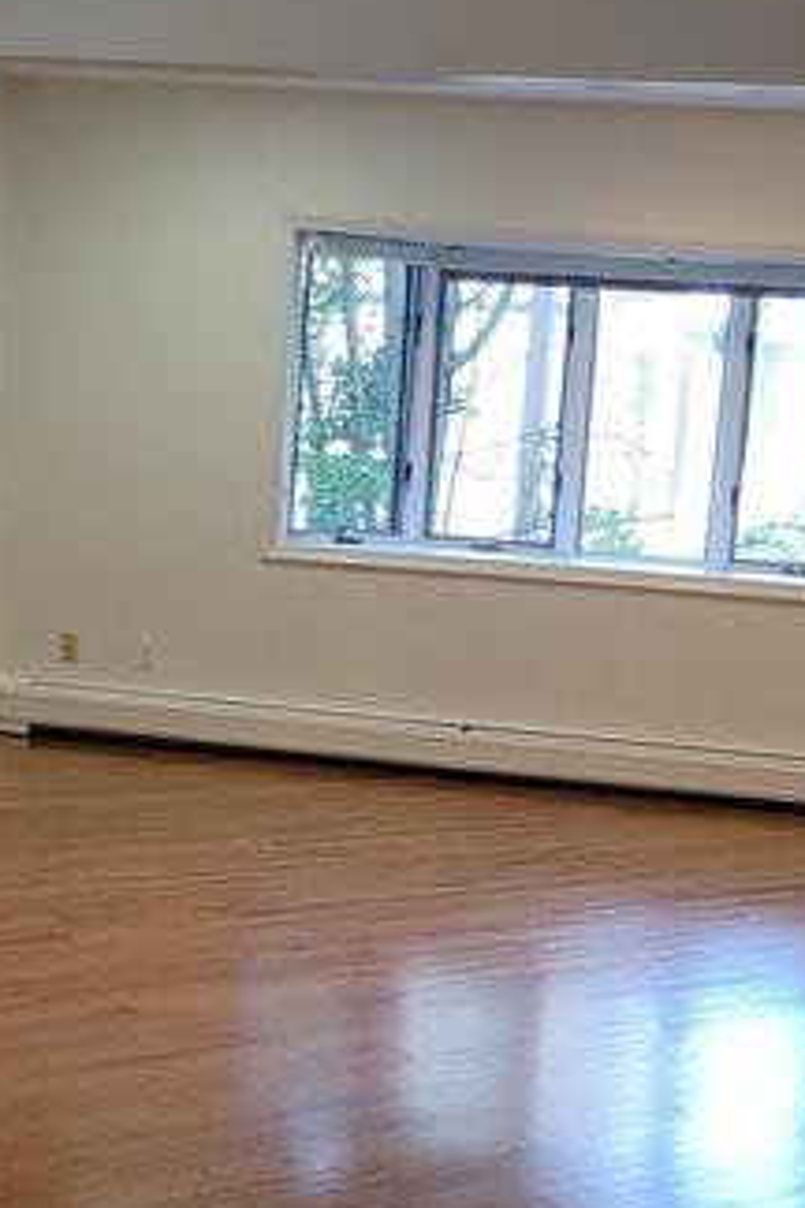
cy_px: 839
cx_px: 376
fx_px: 2146
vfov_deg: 31.1
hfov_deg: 21.2
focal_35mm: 64
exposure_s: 1/120
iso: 160
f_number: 1.8
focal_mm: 5.4
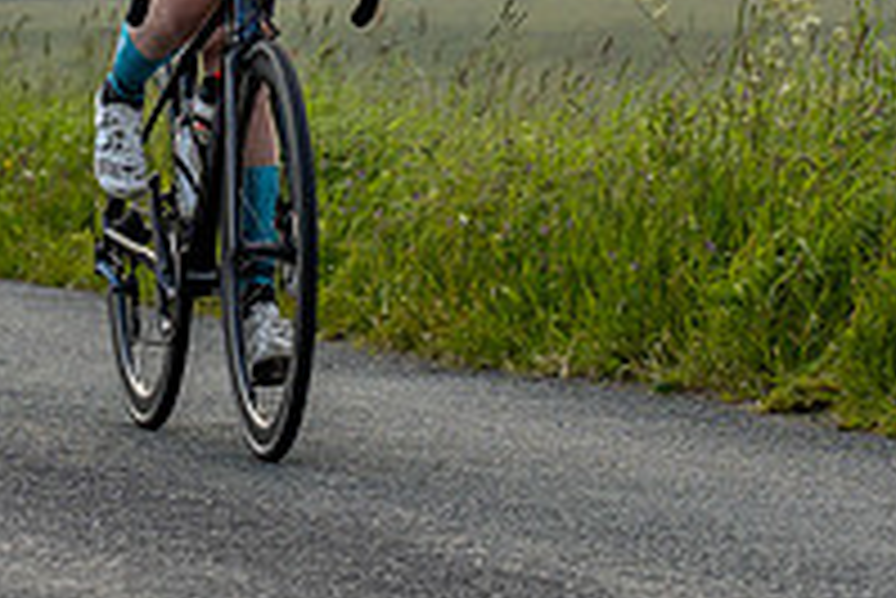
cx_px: 221
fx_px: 7098
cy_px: -132
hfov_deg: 7.2
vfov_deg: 4.8
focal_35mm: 285
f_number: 4
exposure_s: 1/1000
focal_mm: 73
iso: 400
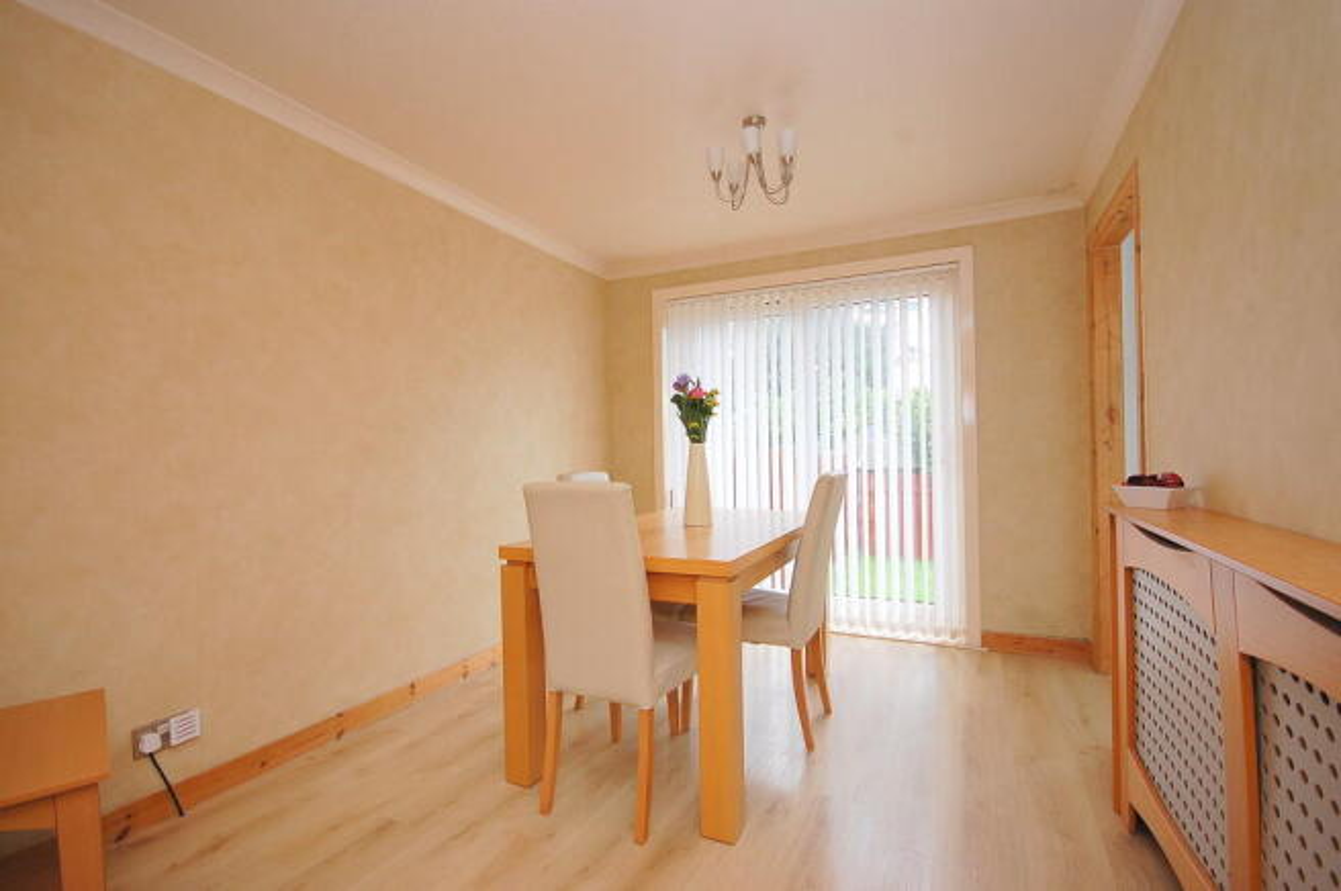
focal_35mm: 15
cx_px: 670
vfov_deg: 77.2
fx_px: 558
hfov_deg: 100.4
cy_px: 446
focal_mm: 10
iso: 400
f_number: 5
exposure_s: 1/100
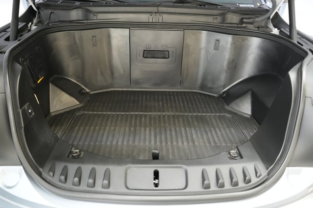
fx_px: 226
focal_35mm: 26
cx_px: 156
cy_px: 104
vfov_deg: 49.5
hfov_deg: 69.4
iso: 5000
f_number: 2.8
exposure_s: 1/160
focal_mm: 26
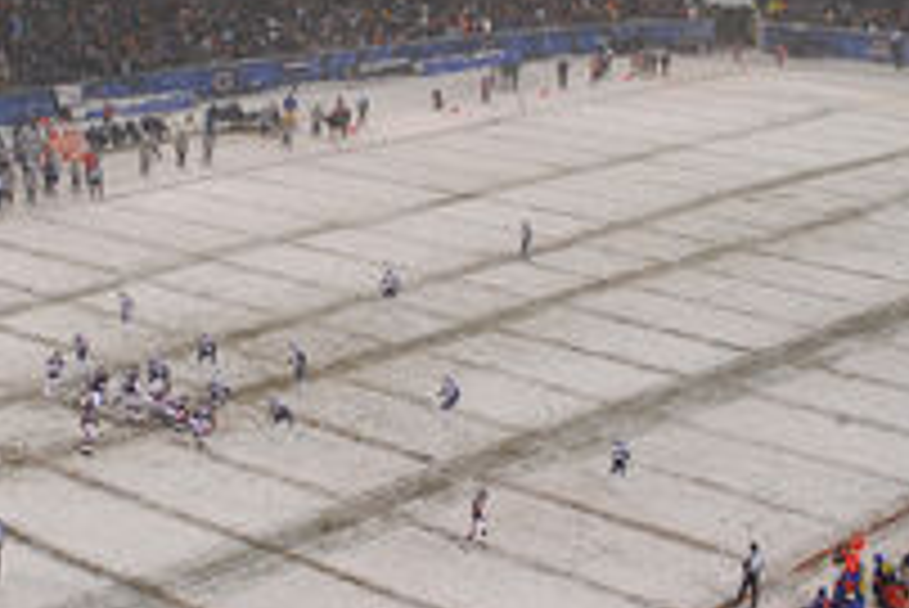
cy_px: 223
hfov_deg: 24.0
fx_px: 2097
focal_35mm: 83
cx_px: 166
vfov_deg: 16.5
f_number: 5.6
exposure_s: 1/100
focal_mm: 18
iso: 200
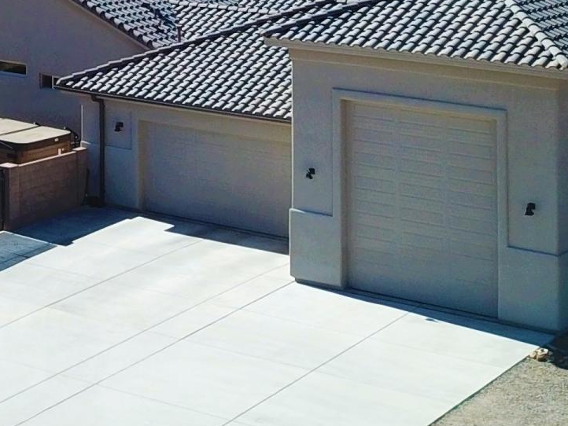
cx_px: -73
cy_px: -257
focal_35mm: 108
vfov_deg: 12.8
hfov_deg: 17.5
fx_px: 1773
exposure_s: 1/1515
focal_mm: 4.73
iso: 100
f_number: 2.2
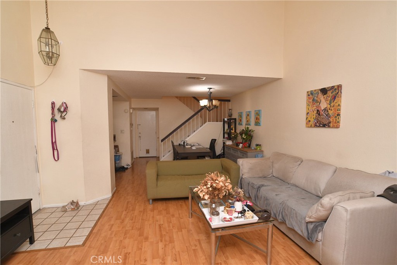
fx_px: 182
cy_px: 132
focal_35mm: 16
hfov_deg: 95.0
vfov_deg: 72.1
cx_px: 198
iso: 800
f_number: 7.1
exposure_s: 1/60
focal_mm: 11
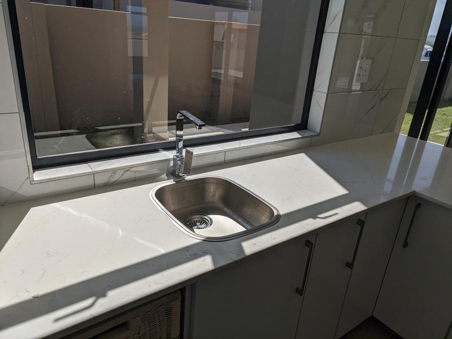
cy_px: 170
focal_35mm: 26
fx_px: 339
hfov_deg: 67.3
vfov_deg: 53.1
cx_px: 226
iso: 124
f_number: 1.65
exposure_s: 1/5319
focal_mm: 4.75
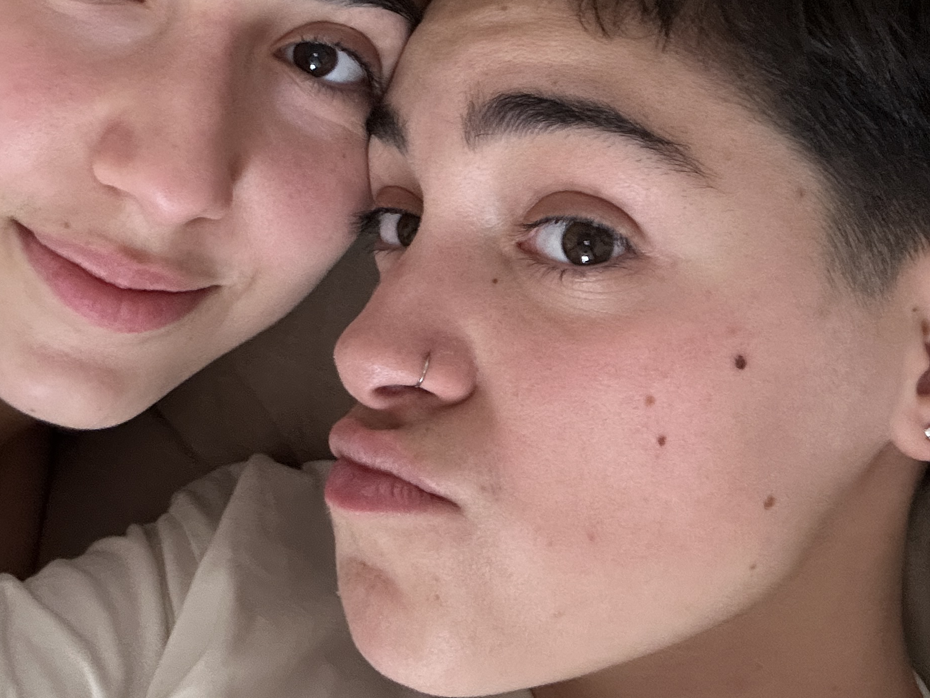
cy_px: 75
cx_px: 430
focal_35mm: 50
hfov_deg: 38.2
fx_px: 1343
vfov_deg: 28.1
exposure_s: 1/36
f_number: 1.9
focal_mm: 2.69
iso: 400
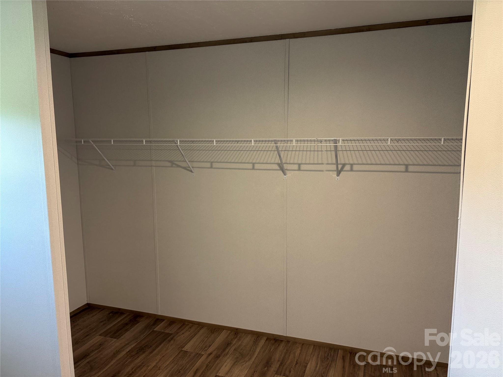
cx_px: 252
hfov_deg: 67.3
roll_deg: +0.5
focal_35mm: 26
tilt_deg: -6.6
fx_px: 378
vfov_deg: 53.1
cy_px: 188
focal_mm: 5.96
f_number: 1.6
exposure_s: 1/60
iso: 80
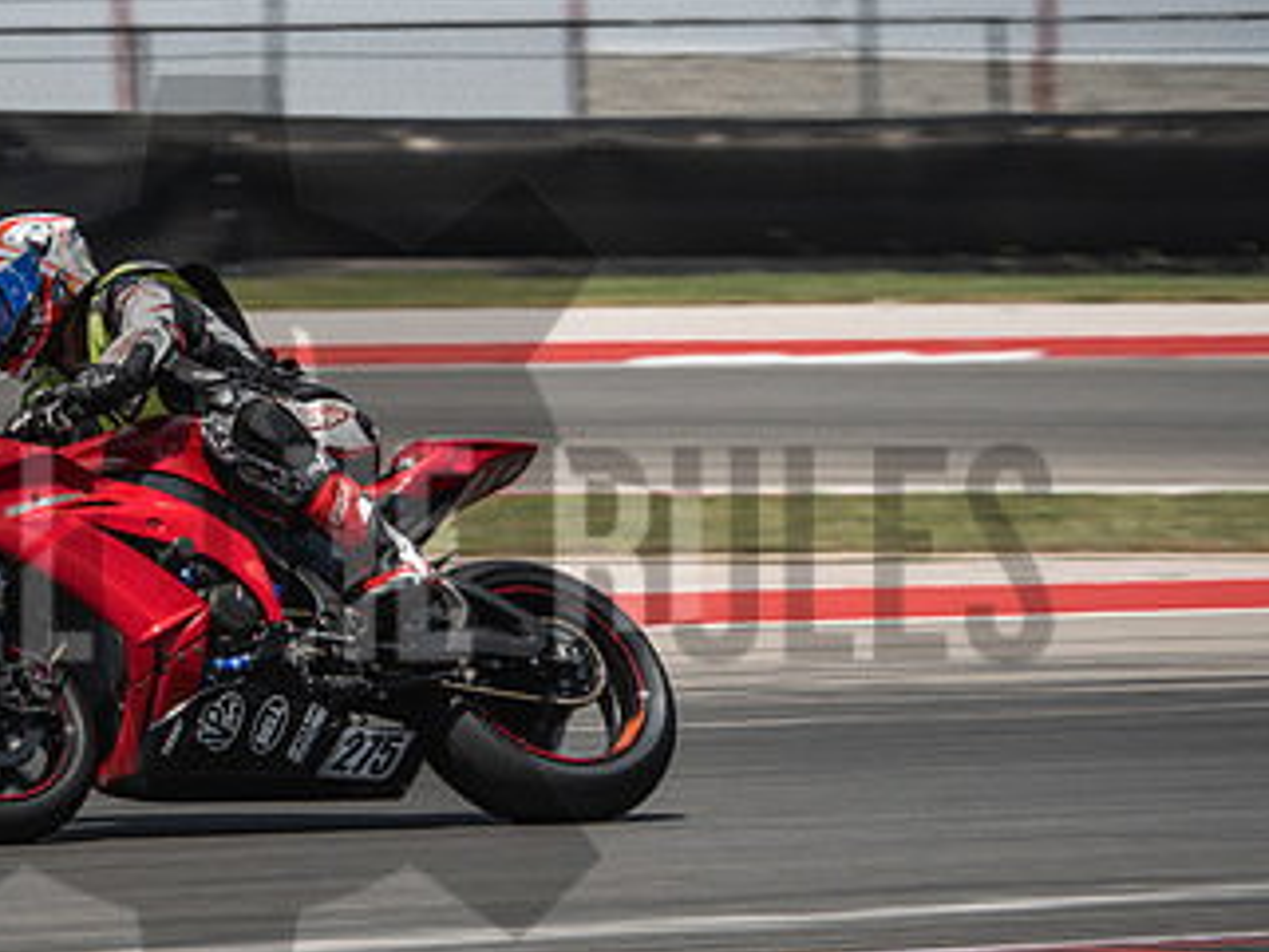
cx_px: 217
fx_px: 19107
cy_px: 559
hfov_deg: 3.8
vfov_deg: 2.9
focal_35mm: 521
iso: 160
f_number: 7.1
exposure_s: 1/400
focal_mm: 200
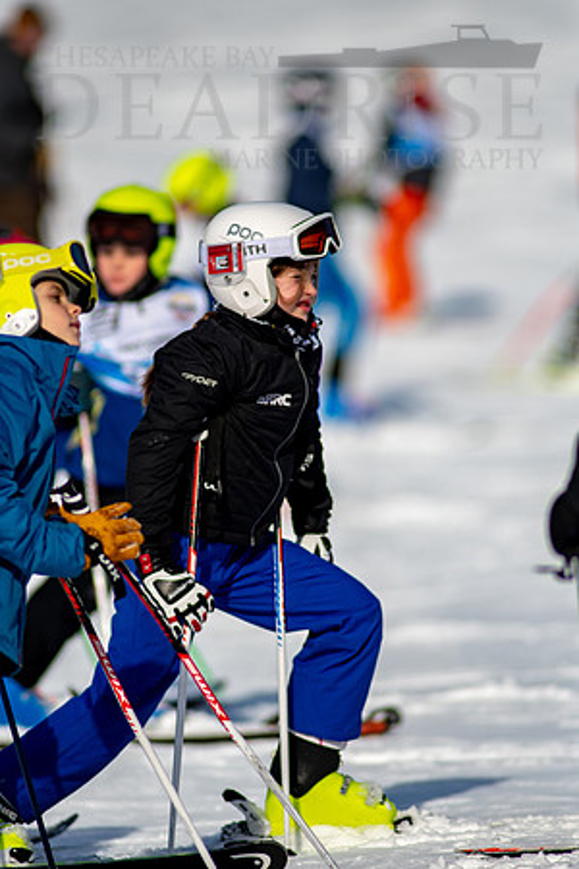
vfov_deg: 4.6
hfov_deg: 3.1
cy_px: 434
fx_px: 10855
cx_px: 290
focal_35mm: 450
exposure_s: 1/5000
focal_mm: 300
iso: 100
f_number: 2.8
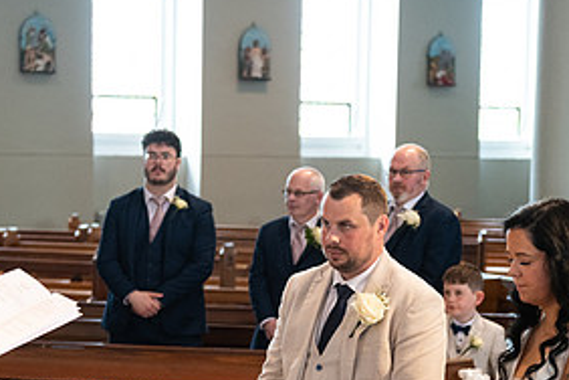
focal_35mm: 113
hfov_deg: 18.1
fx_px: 1786
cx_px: 266
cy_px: 328
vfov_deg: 12.1
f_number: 3.5
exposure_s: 1/160
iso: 800
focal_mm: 55
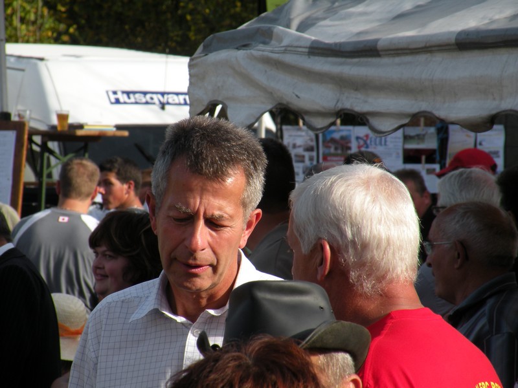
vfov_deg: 5.2
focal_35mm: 286
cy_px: 194
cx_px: 259
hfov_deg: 6.9
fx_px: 4280
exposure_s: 1/203
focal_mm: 50.7
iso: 64
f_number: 6.3
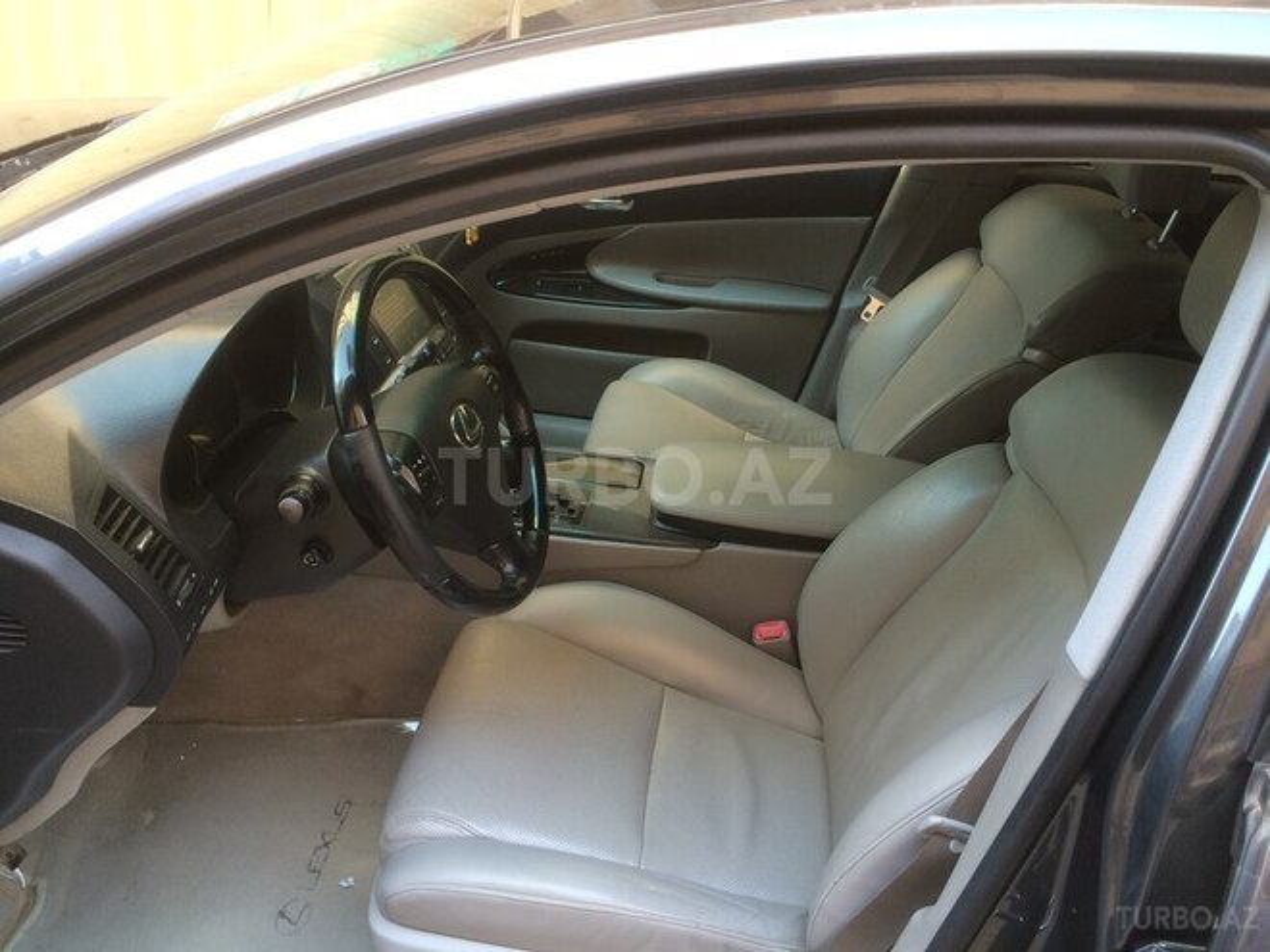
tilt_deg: -30.2
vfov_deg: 48.2
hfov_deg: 61.7
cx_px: 635
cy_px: 476
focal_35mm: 29
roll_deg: -3.2
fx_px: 1064
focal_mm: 4.15
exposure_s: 1/33
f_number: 2.2
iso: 32
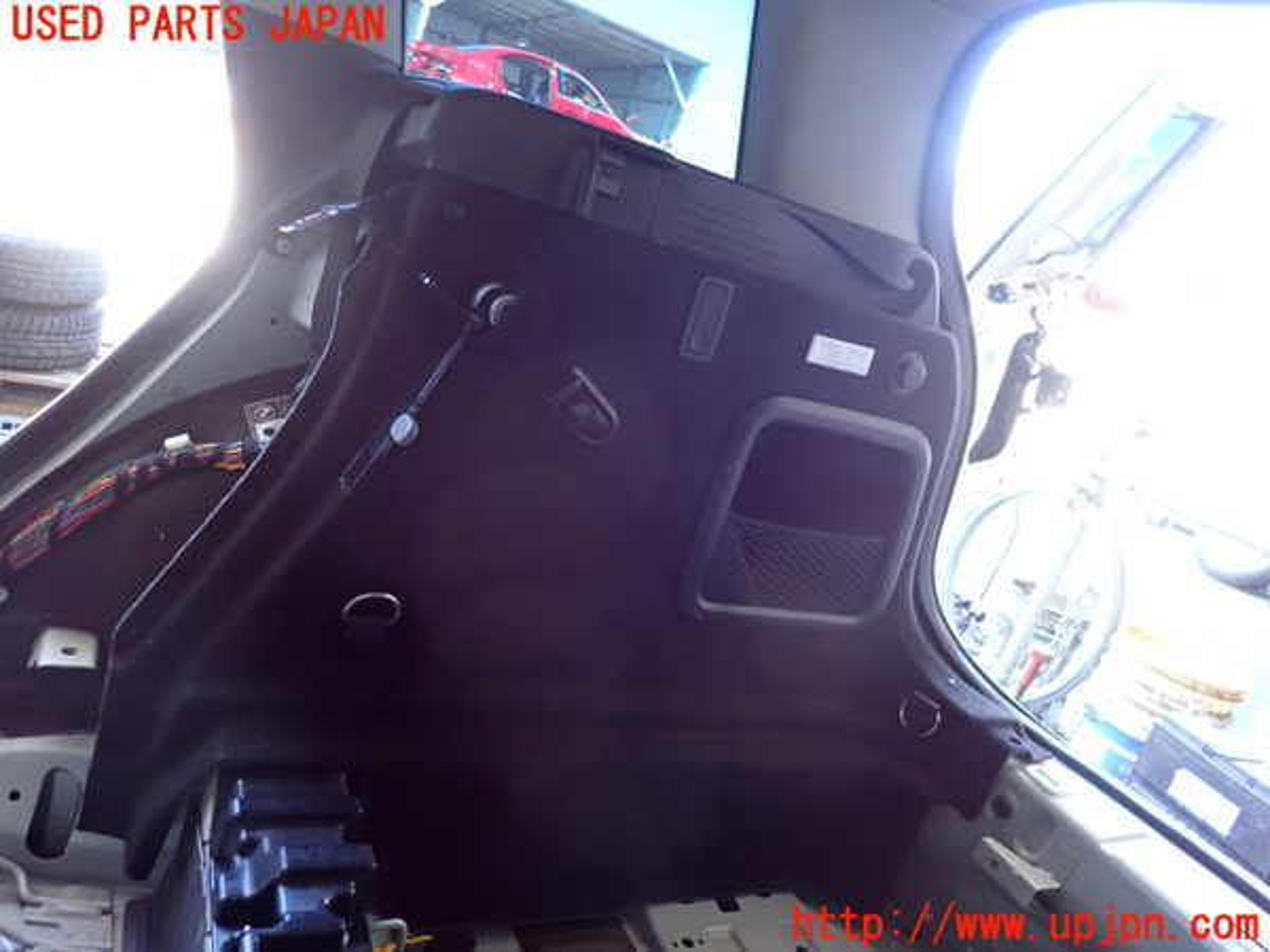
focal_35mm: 25
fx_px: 917
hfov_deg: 69.4
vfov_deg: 54.9
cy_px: 476
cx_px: 635
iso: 200
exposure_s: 1/30
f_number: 2
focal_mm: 4.5
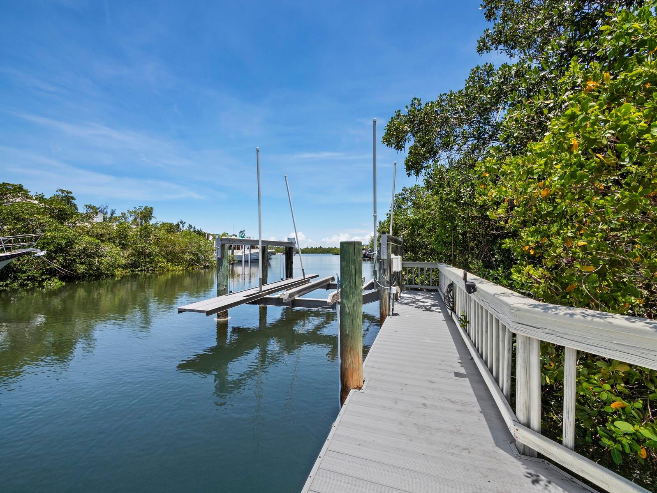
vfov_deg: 85.7
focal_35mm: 14
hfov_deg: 102.0
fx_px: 266
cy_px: 246
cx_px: 328
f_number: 10
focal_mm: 7
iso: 400
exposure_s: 1/800
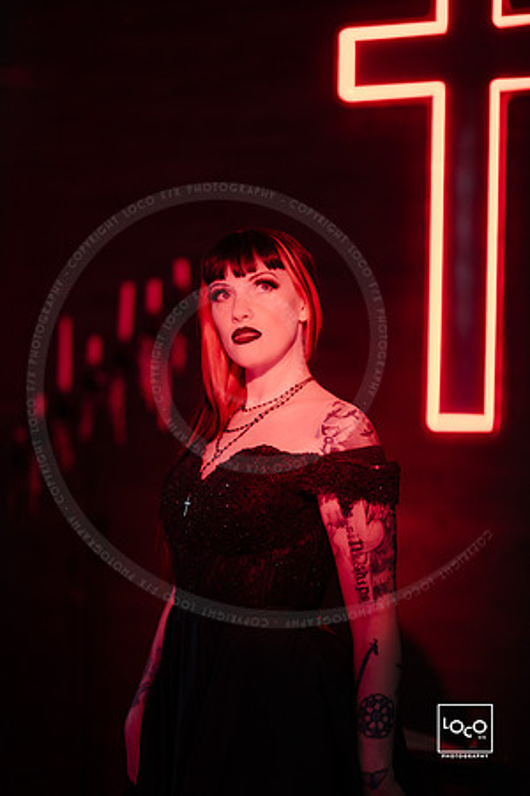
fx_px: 1877
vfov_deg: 23.9
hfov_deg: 16.1
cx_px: 265
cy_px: 398
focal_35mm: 85
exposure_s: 1/320
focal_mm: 85
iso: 320
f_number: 1.2
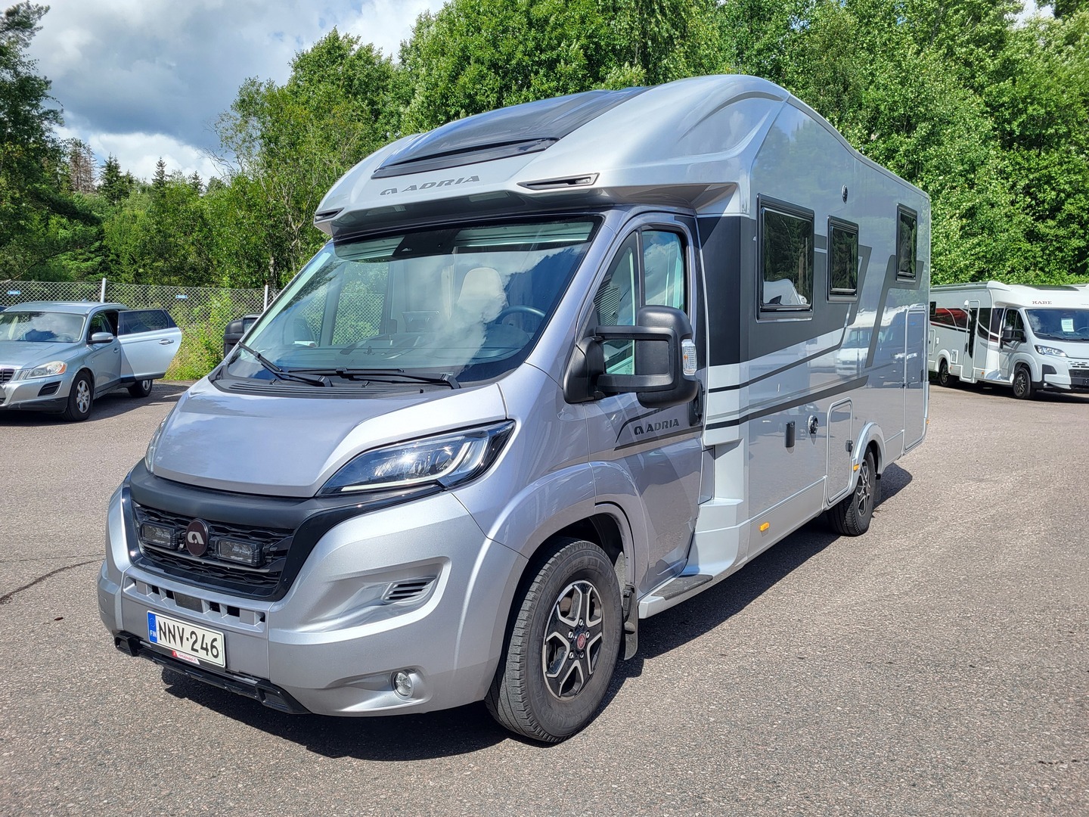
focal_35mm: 26
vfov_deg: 53.1
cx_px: 544
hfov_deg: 67.3
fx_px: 818
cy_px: 408
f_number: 1.8
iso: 40
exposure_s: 1/1073
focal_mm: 5.4
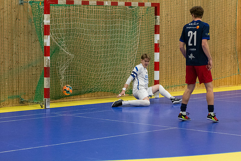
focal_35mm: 108
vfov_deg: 12.7
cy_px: 80
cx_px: 120
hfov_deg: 18.9
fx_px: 722
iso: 5000
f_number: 3.2
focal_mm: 70
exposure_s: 1/640
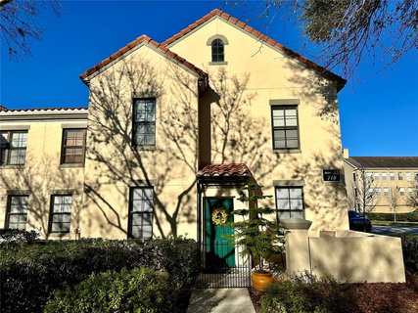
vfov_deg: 56.8
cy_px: 156
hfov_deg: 71.6
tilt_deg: +9.6
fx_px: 290
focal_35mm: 24
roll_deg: +0.7
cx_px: 209
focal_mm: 6.86
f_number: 1.78
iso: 80
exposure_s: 1/9709
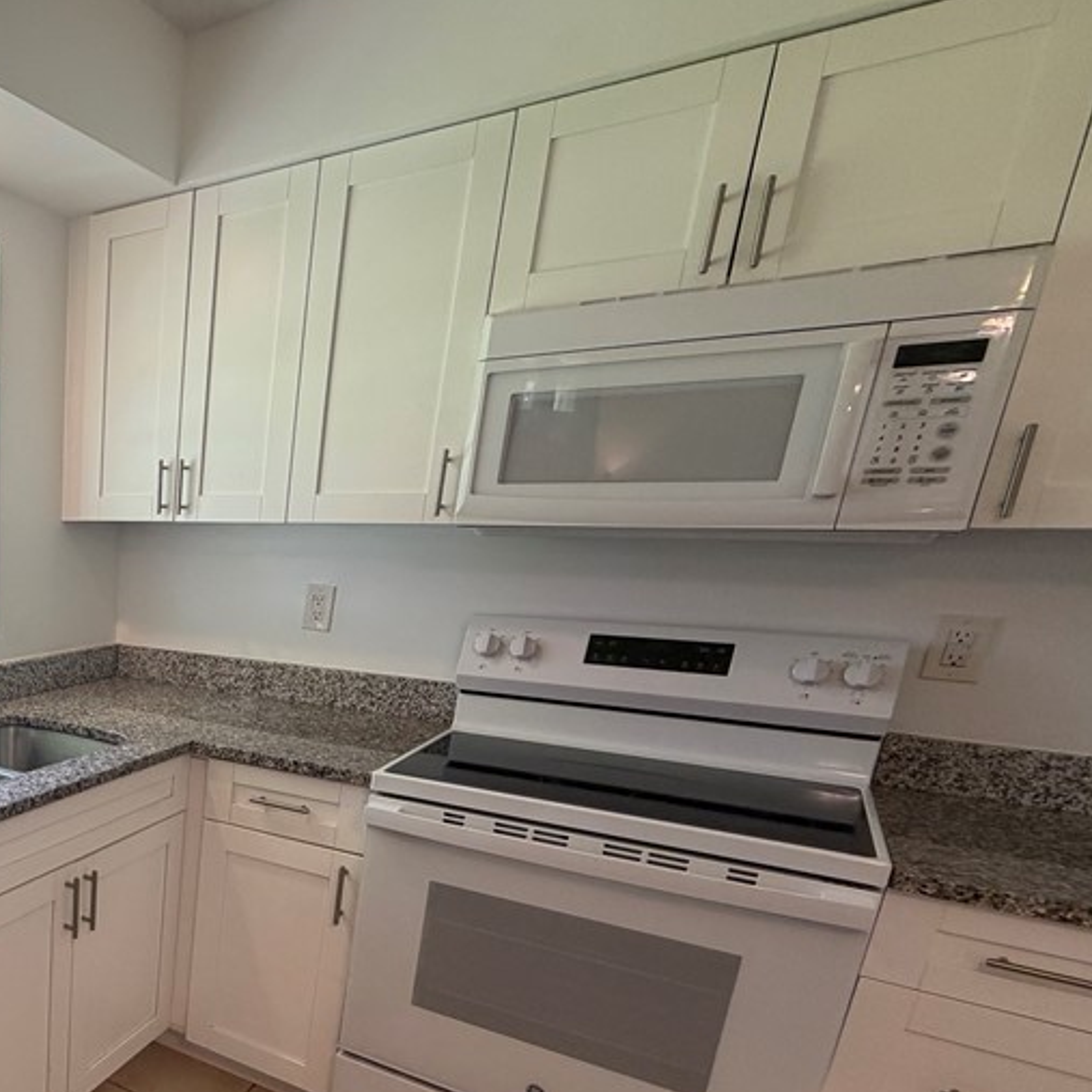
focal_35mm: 25
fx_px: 892
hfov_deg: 51.1
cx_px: 9
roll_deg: +0.0
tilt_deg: -17.0
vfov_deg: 60.4
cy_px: 780
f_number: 2.2
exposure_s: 1/120
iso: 160
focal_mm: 2.22
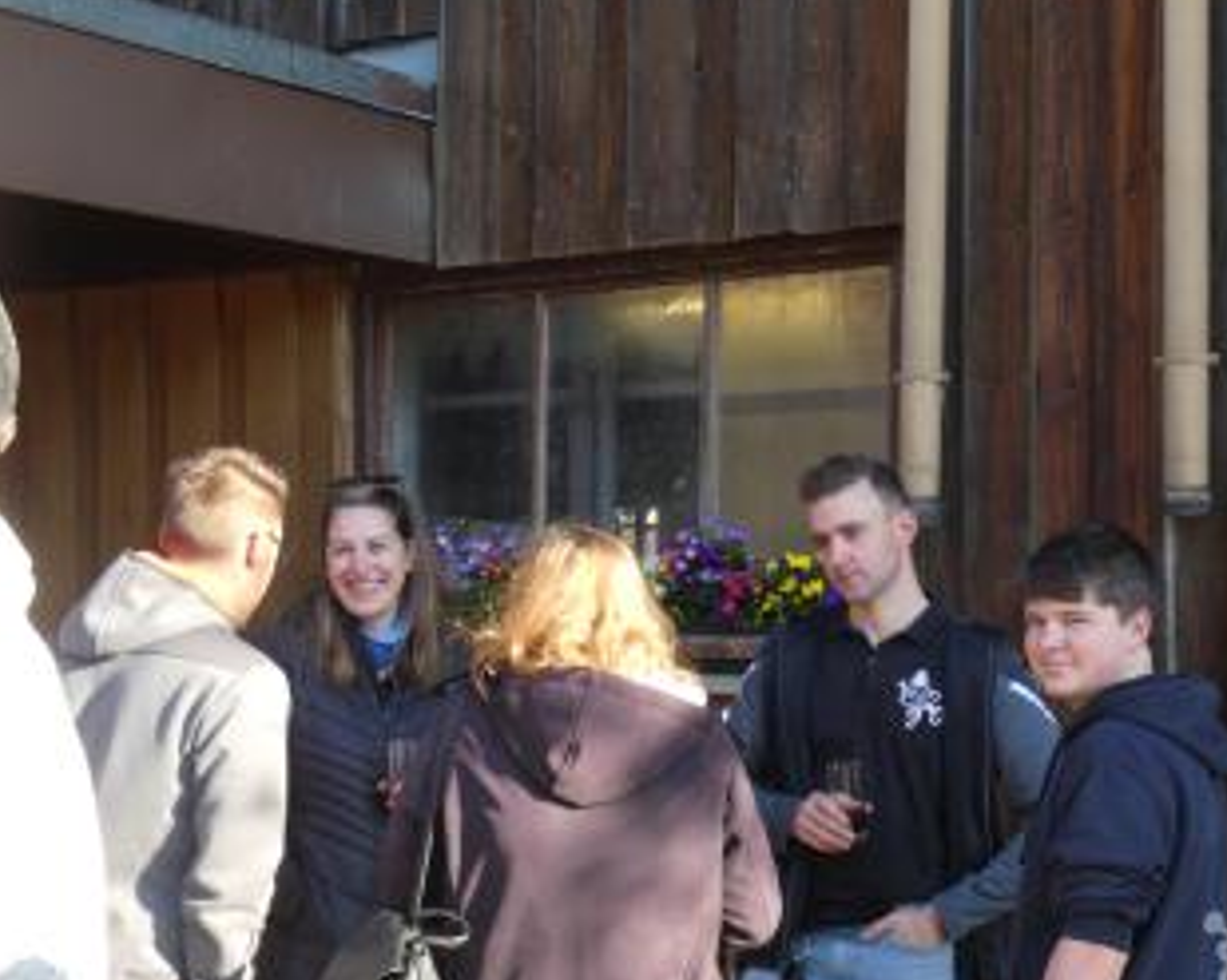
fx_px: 2432
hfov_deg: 28.3
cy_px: 476
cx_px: 596
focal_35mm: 67
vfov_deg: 22.8
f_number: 3.9
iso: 80
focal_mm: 9.5
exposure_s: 1/80
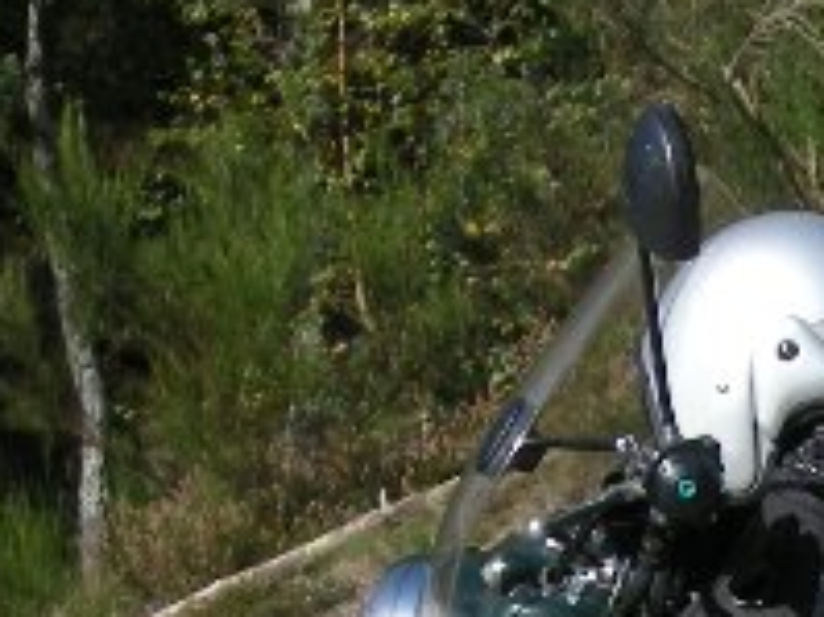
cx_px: 1275
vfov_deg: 10.0
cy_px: 1081
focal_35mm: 141
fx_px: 3354
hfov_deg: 13.2
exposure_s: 1/193
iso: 50
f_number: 5.7
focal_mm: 5.7
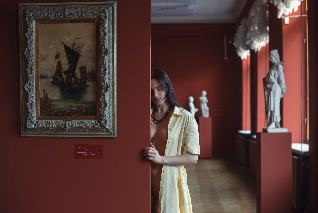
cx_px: 159
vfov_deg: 27.0
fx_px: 442
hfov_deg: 39.6
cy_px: 106
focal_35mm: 50
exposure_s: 1/5
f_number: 2.8
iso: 800
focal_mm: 50
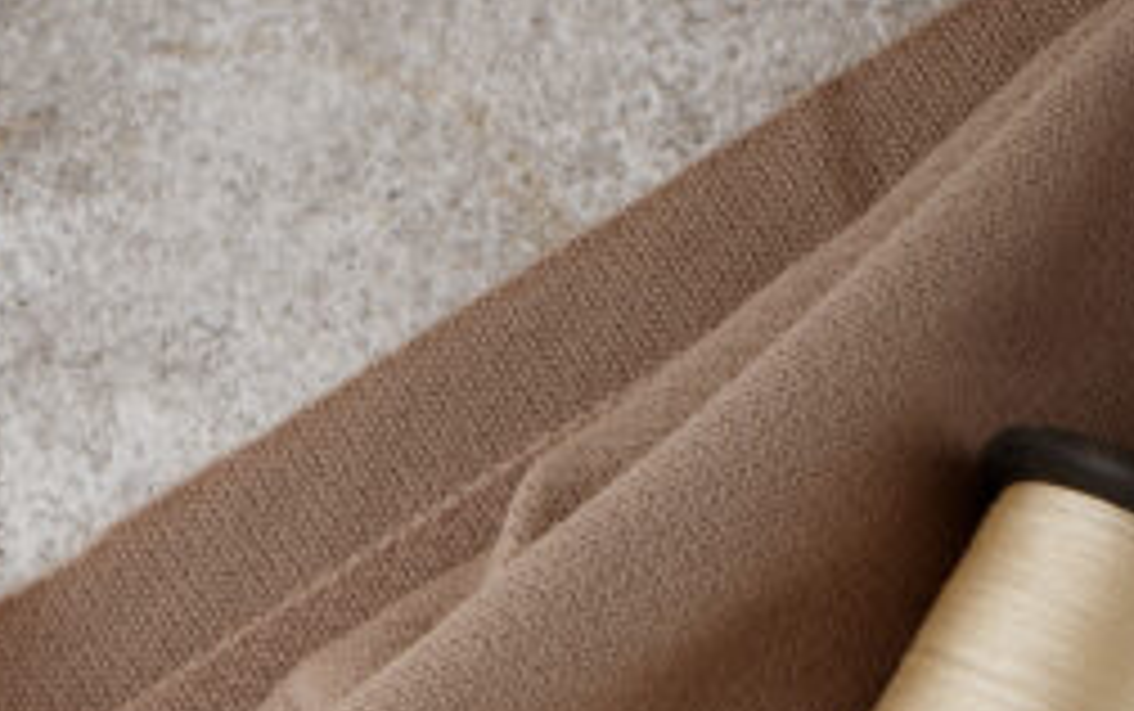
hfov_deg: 10.1
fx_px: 6403
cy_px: 2250
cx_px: 212
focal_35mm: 207
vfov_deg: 5.8
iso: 100
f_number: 9
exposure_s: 1/100
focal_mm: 50
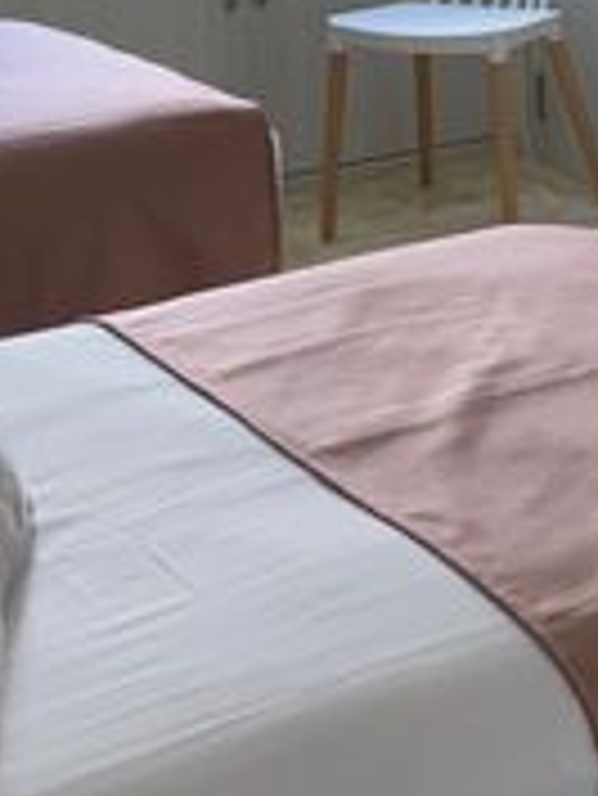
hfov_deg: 15.0
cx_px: 454
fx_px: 2255
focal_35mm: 98
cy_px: -79
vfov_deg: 19.2
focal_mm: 4.25
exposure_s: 1/63
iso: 100
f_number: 1.8
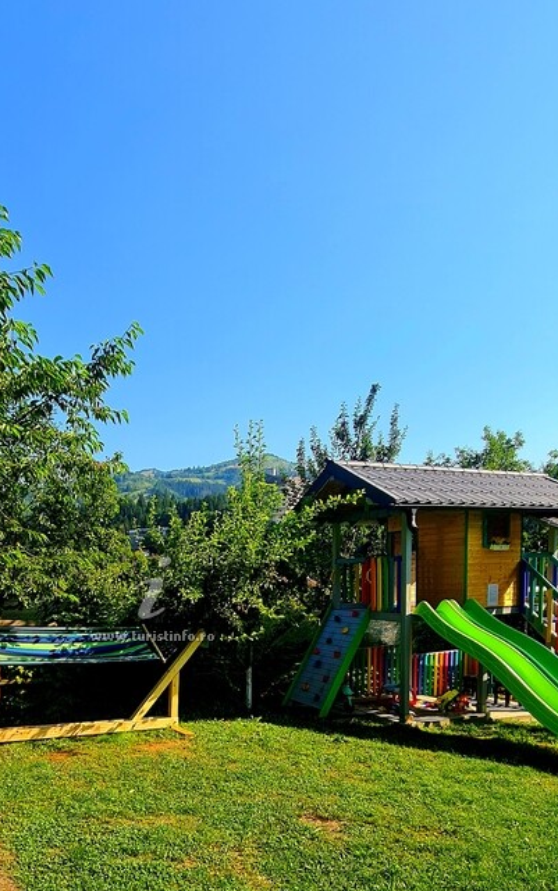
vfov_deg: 76.1
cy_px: 620
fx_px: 535
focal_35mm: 22
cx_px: 175
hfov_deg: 53.7
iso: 64
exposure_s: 1/1111
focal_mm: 2.22
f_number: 2.2
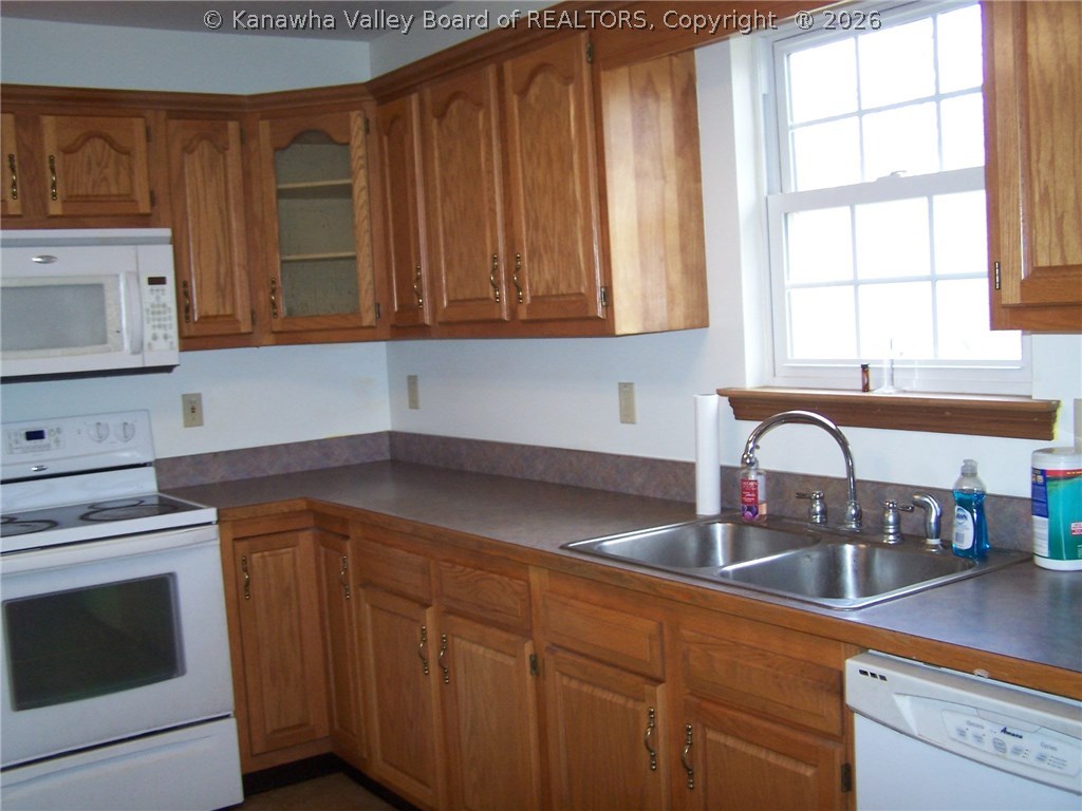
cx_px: 541
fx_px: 1188
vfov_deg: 37.7
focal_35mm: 38
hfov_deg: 49.0
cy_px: 406
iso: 140
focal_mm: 6.3
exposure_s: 1/60
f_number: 2.8
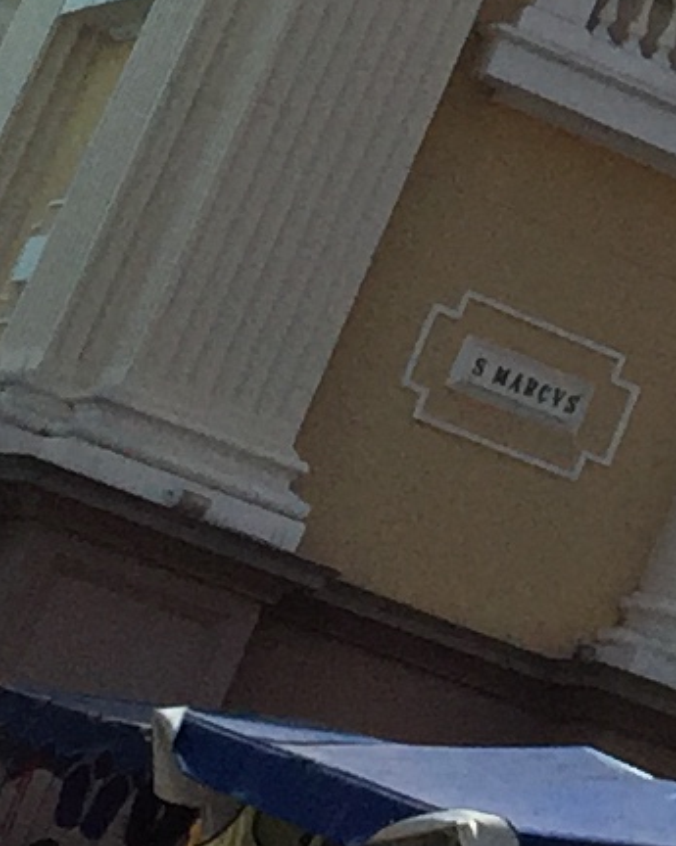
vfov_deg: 8.7
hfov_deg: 6.7
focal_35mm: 214
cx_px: 1816
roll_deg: -18.5
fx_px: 5358
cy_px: -601
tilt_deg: +18.5
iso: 32
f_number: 2.2
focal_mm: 4.15
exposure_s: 1/3968
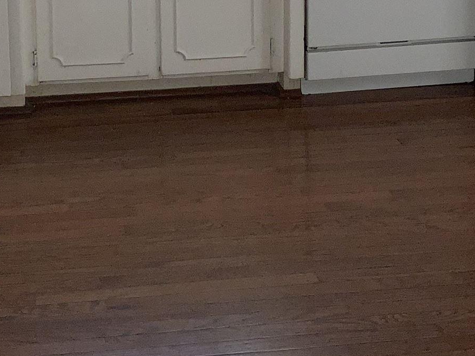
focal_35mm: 99
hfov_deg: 19.7
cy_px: -93
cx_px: 146
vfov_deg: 14.4
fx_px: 1358
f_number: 1.8
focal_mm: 3
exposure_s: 1/107
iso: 20
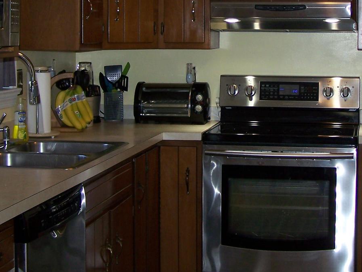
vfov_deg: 16.9
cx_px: 239
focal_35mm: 87
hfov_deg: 22.4
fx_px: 910
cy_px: 77
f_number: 2.8
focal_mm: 6.3
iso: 80
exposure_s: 1/60
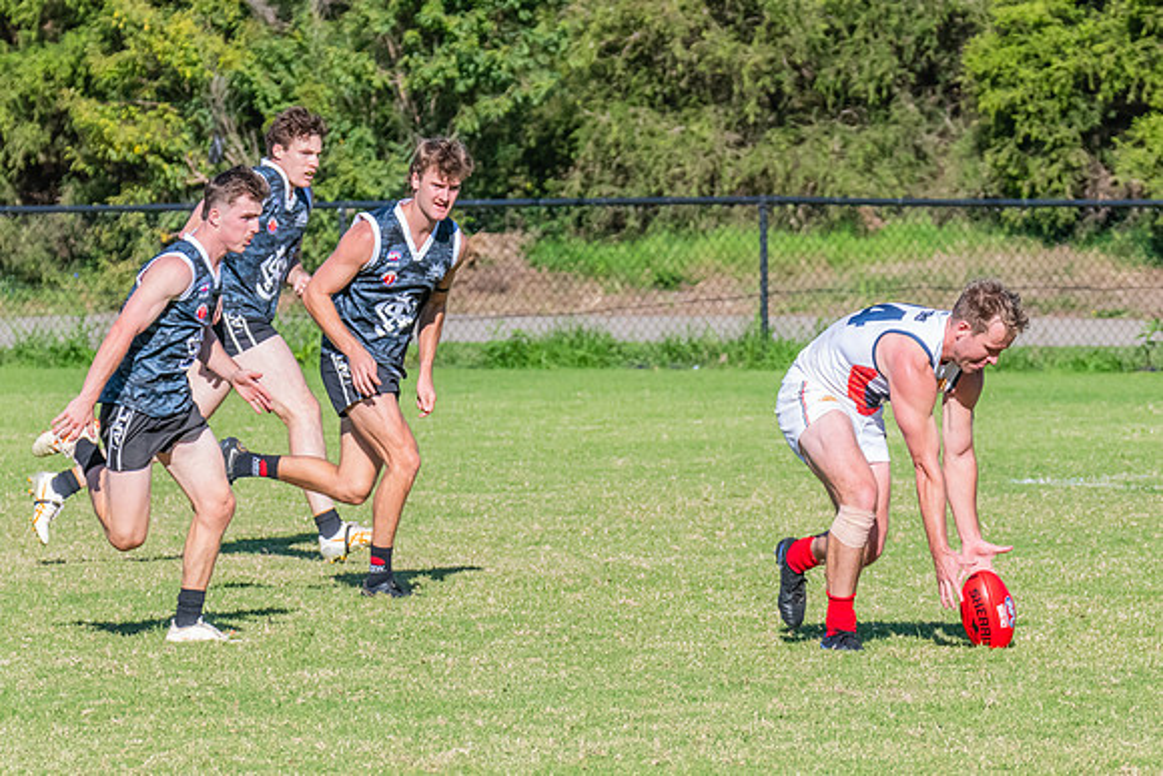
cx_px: 870
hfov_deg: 3.9
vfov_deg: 2.6
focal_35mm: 526
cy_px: 439
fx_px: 16984
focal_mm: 340
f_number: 11
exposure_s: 1/1600
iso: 1600
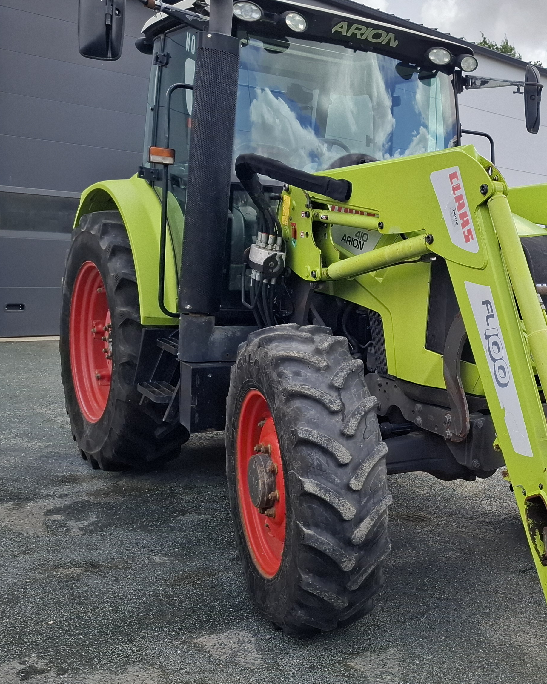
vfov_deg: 45.8
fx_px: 809
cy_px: 321
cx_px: 482
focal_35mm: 40
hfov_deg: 35.4
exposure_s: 1/1383
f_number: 1.8
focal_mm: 5.54
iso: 50
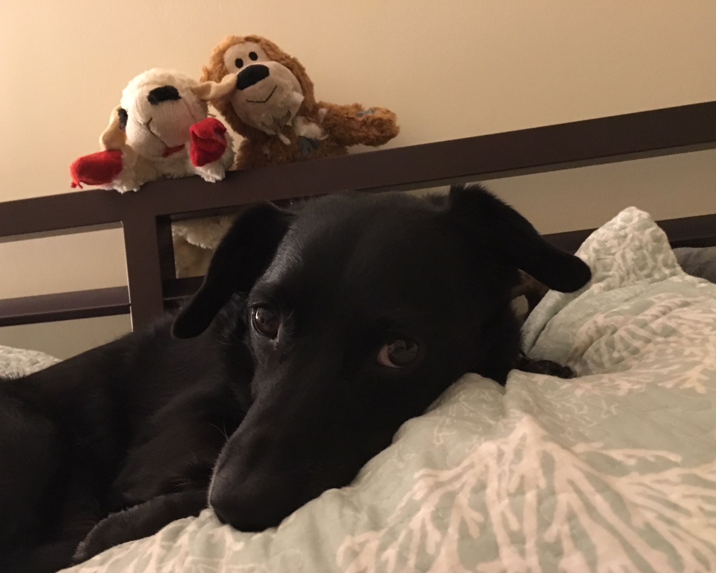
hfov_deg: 57.2
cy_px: 292
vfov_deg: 47.1
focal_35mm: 31
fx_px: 657
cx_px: 368
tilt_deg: +0.9
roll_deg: +6.1
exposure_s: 1/15
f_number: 2.2
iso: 500
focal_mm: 4.15
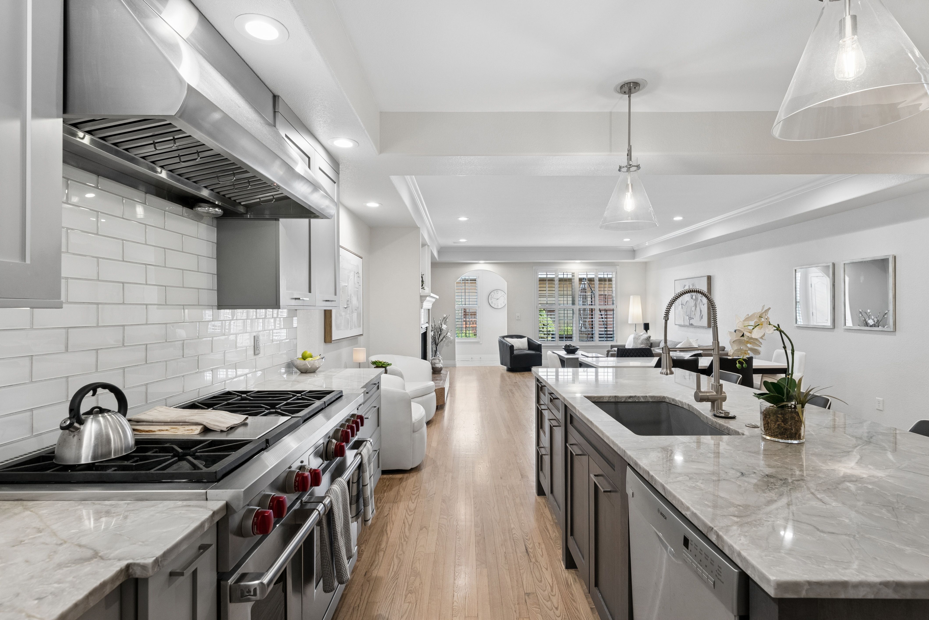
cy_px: 310
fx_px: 439
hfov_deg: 93.2
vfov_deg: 70.5
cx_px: 464
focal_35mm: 17
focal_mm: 17
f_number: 8
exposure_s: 1/50
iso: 1000
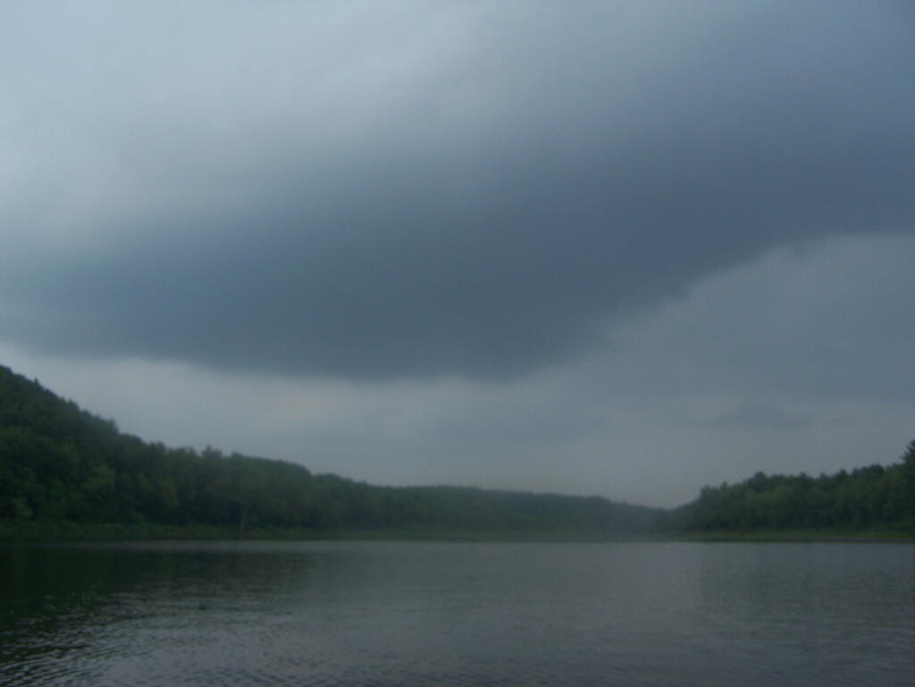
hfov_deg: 49.0
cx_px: 458
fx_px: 1004
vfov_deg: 37.7
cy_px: 344
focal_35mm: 38
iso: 80
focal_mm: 6.3
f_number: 2.8
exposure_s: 1/1000
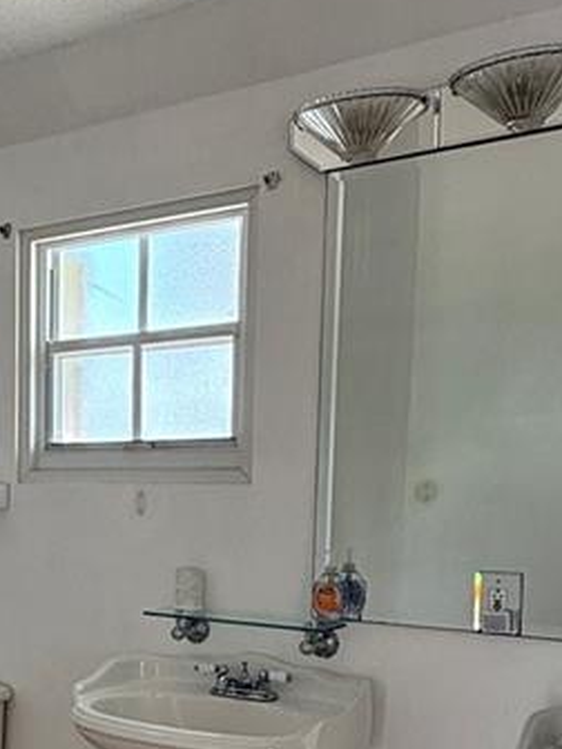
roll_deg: +0.2
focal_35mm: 50
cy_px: 591
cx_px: -33
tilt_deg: -6.4
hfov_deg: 27.0
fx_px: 1082
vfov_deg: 37.0
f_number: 2.2
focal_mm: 2.22
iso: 100
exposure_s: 1/99
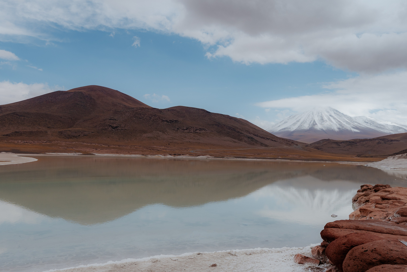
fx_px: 339
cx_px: 205
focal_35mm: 30
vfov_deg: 43.6
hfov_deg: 61.9
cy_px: 133
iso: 125
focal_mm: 19.9
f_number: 4.5
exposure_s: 1/2000
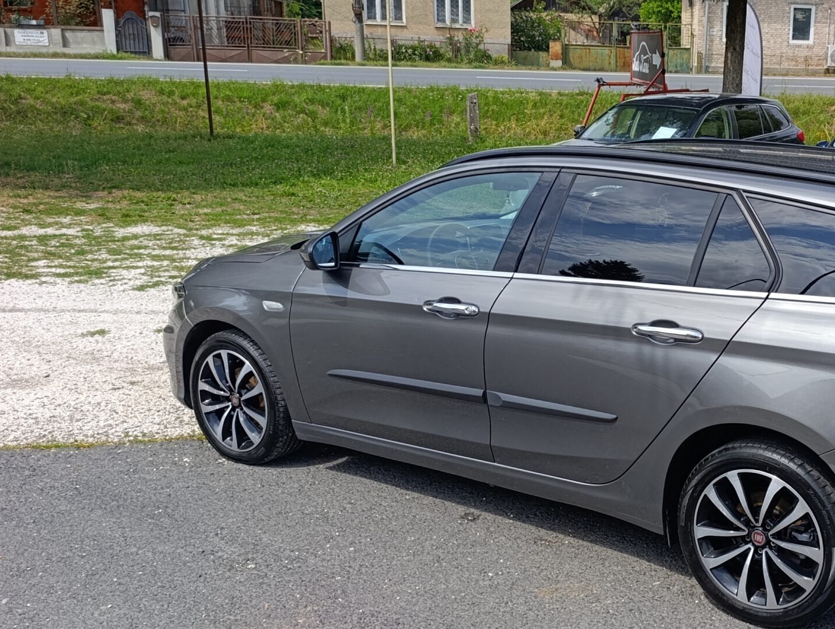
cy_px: 325
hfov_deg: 43.3
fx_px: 991
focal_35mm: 41
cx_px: 684
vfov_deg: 35.2
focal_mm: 6.14
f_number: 1.6
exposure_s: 1/538
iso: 50
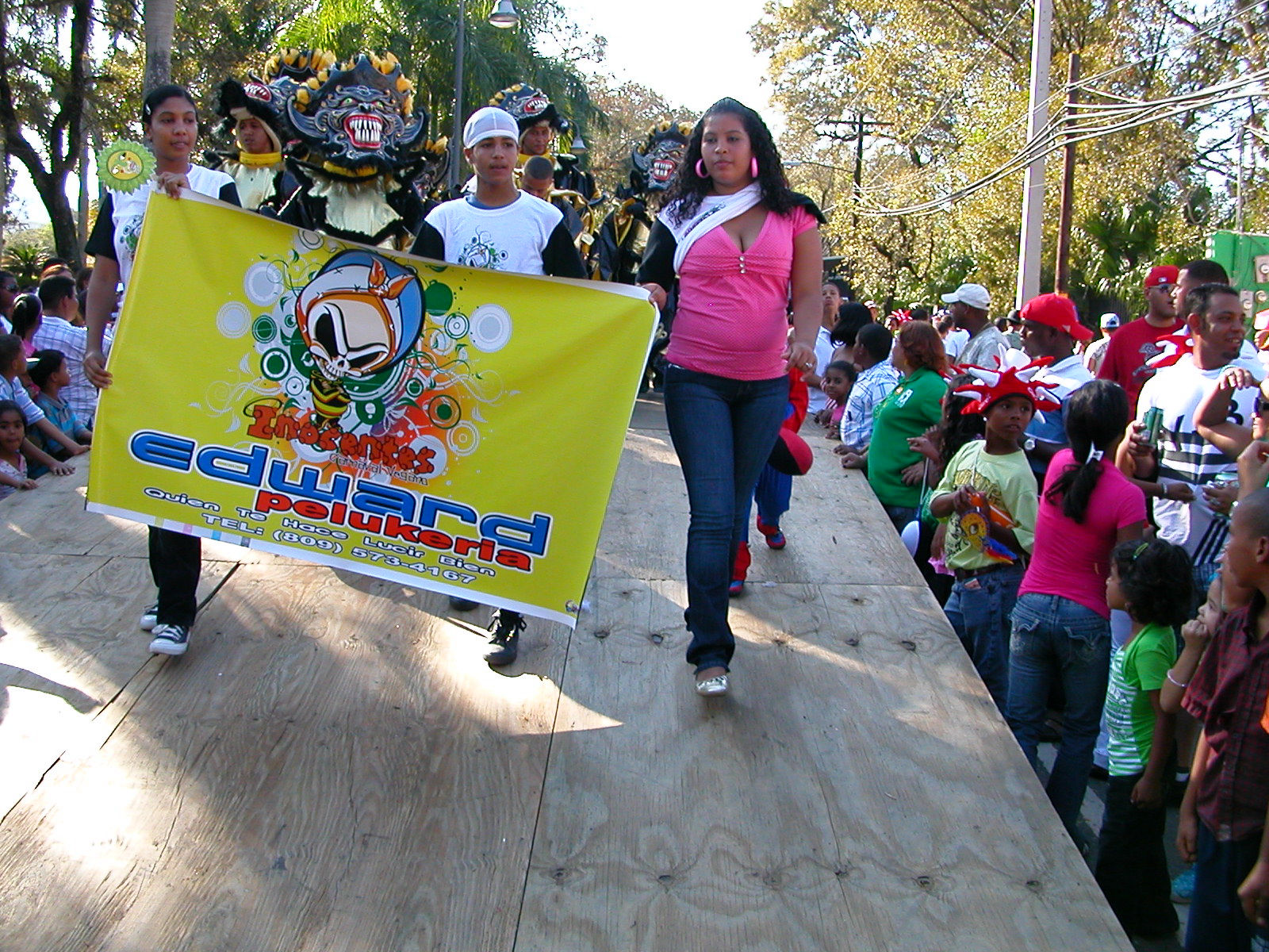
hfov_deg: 50.1
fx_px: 1356
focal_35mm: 37
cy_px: 476
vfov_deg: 38.7
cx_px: 634
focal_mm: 5.6
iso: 100
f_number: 2.7
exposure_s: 1/261
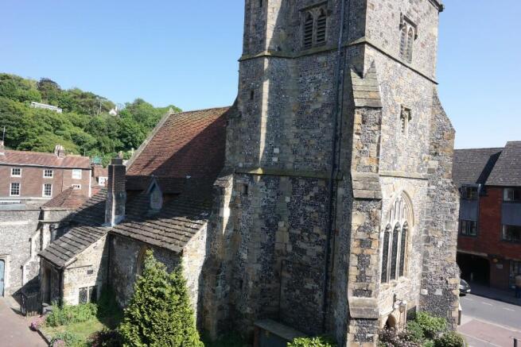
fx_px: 347
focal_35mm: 24
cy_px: 174
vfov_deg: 53.2
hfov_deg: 73.7
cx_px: 260
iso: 100
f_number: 7.1
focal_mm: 16
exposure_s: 1/180
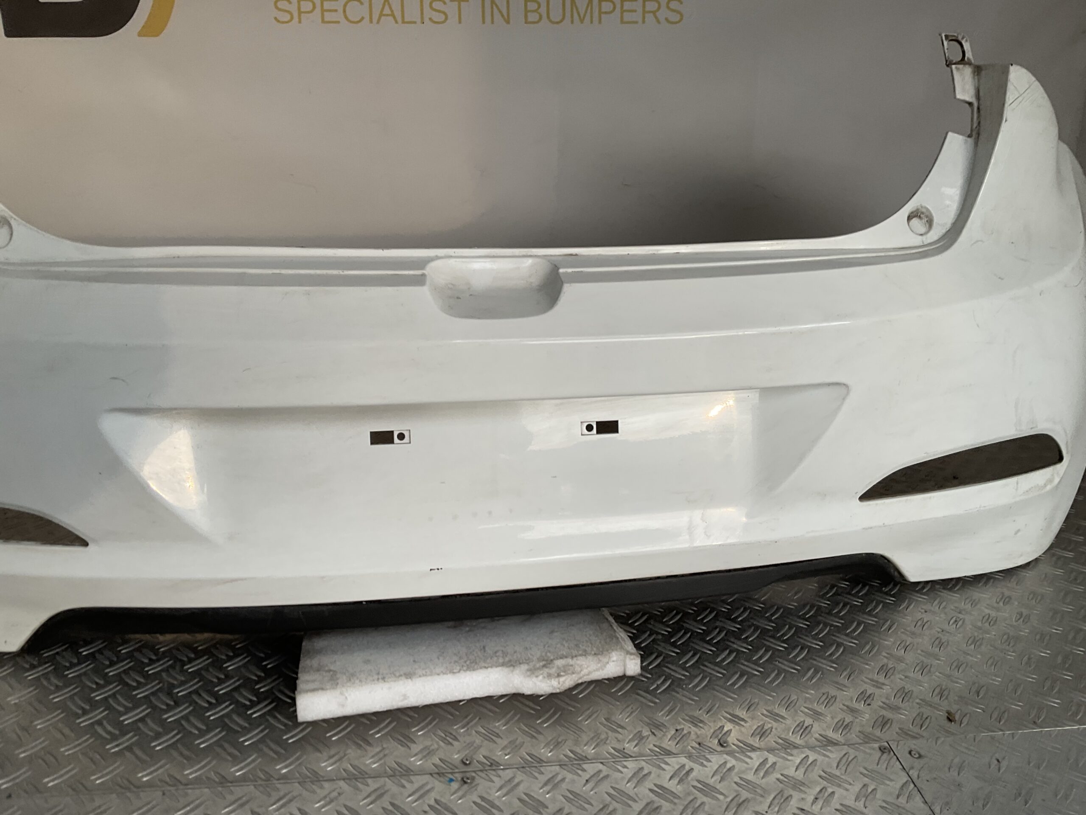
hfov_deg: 61.7
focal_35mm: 29
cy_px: 408
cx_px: 543
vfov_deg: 48.2
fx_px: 910
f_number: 1.8
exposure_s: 1/120
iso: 25
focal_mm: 3
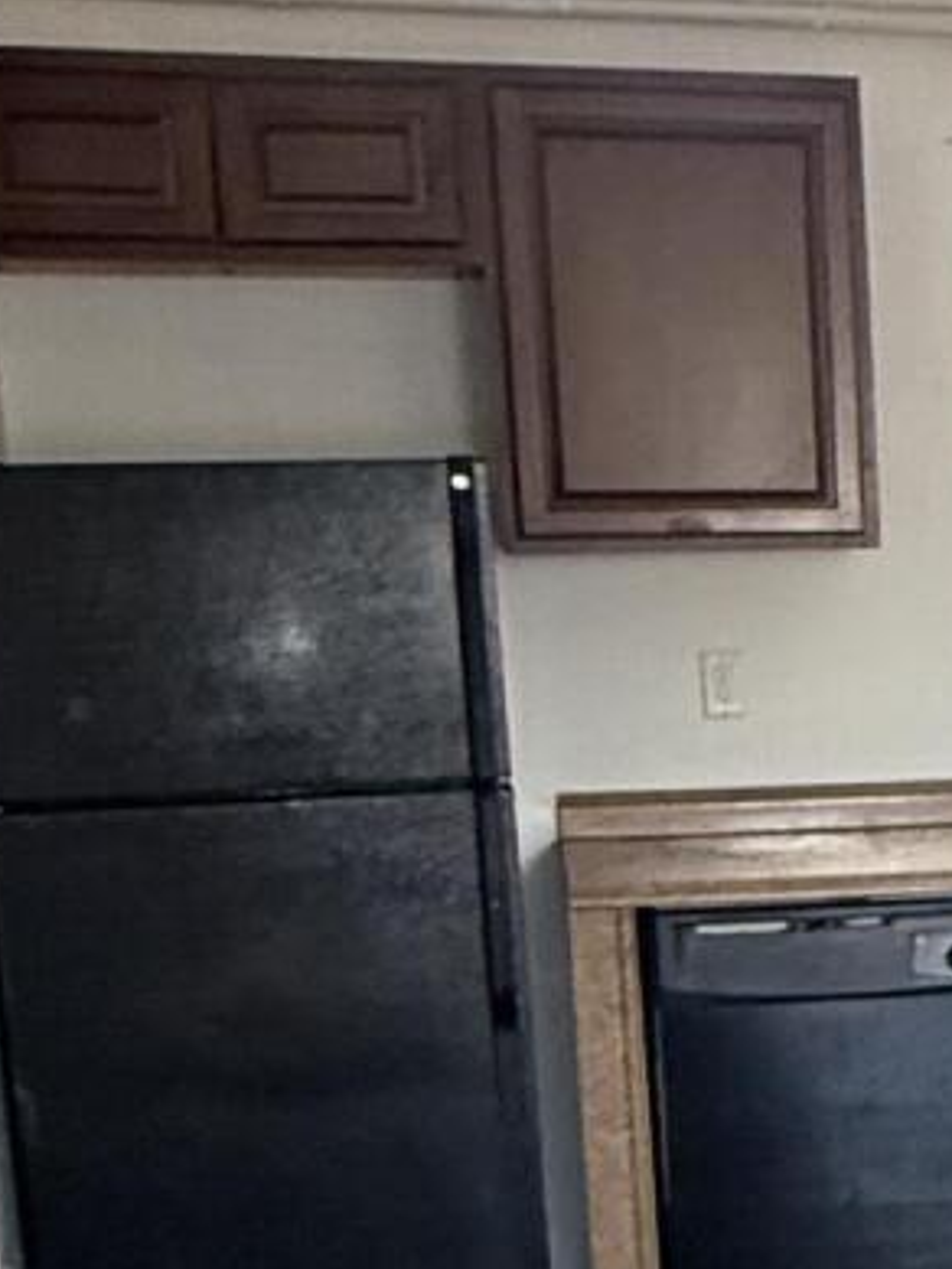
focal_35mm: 72
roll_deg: +0.1
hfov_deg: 18.5
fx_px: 2639
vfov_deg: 26.5
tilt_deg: -9.3
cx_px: 1353
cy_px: 1011
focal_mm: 2.22
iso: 320
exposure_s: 1/99
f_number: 2.2
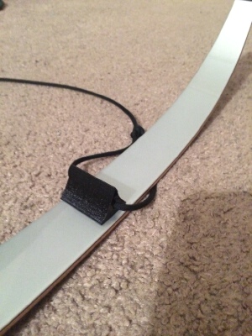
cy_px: 168
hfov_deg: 46.8
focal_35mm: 30
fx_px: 291
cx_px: 126
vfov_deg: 60.0
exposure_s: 1/15
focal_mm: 4.12
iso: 640
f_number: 2.2
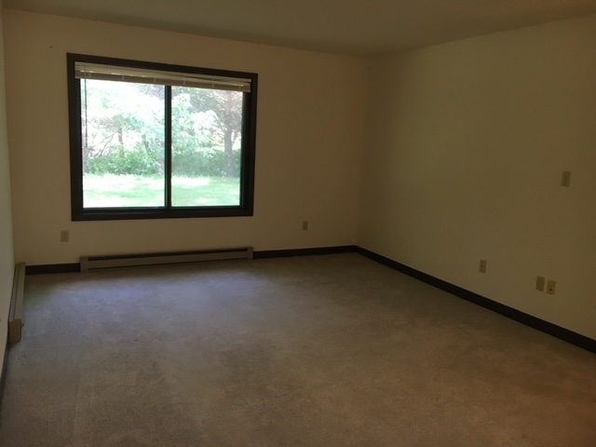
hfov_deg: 61.7
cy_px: 224
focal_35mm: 29
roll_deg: -2.6
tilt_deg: -8.9
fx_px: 499
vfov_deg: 48.2
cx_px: 298
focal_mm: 4.15
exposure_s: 1/30
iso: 80
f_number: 2.2
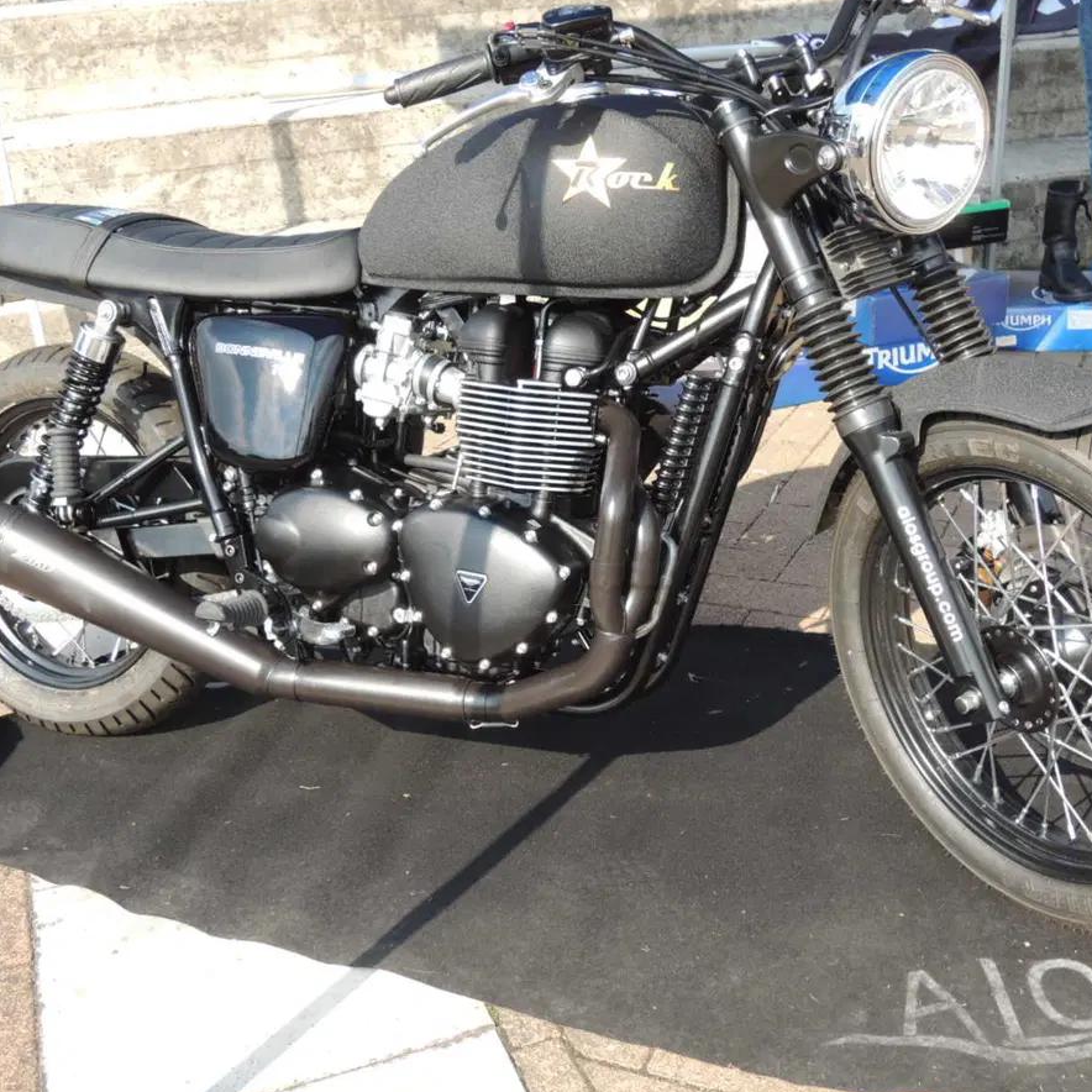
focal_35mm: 42
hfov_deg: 40.0
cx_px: 561
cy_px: 546
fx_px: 1499
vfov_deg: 40.0
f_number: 3.2
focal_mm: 6.3
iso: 100
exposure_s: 1/320
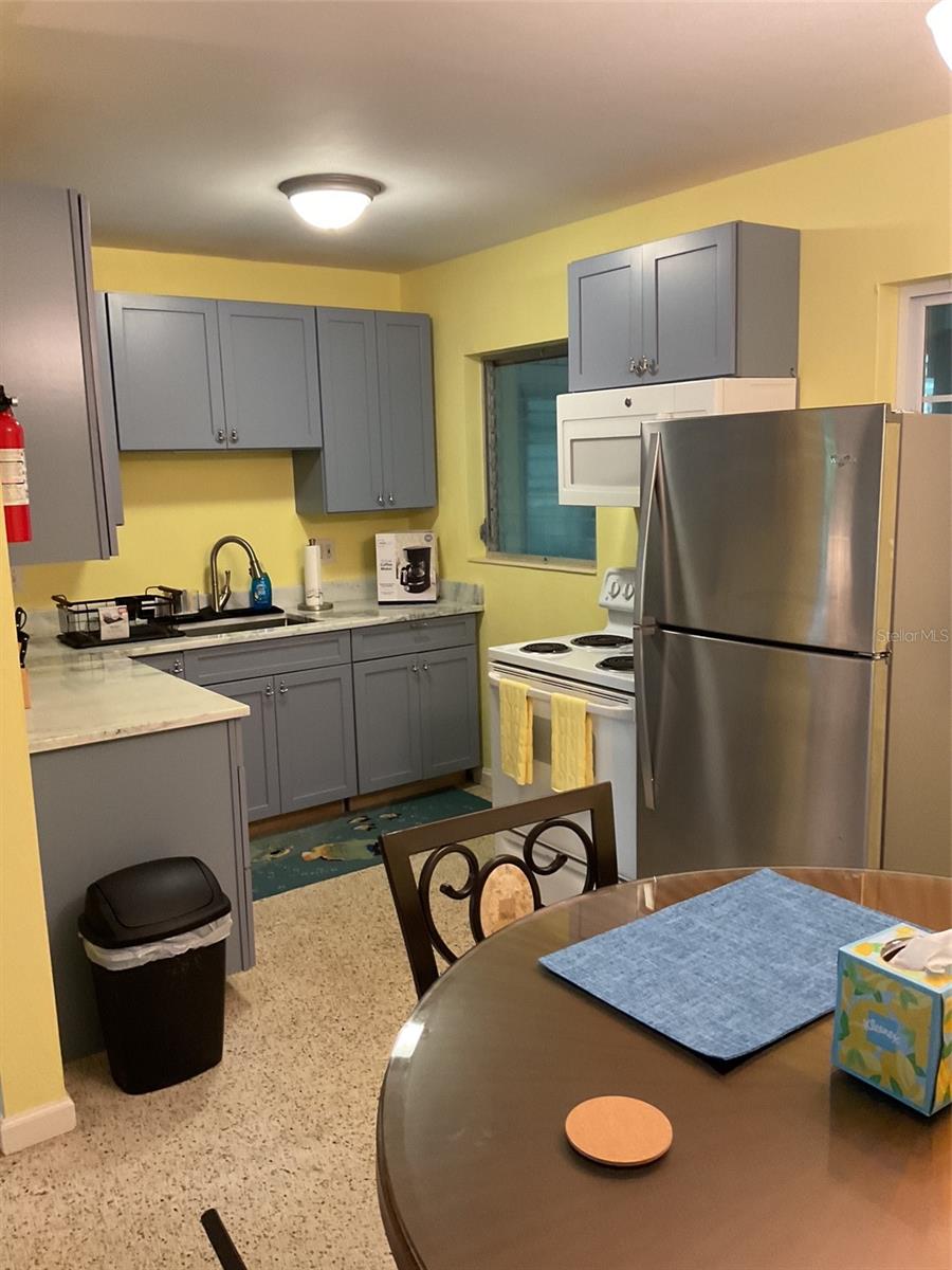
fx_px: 1063
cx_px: 476
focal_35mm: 29
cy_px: 635
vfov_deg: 61.7
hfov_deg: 48.2
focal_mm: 3
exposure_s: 1/60
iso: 200
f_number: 1.8
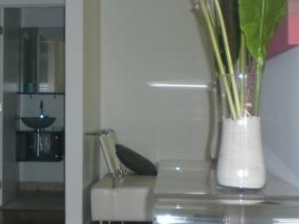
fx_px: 665
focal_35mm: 77
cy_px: 115
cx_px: 97
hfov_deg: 25.2
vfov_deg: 19.1
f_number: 3.1
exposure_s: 1/60
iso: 200
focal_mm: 6.3
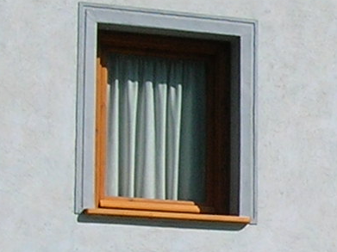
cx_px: 508
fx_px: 1937
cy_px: 200
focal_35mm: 199
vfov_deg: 7.4
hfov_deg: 9.7
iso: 50
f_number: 4.9
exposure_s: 1/490
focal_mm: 5.7
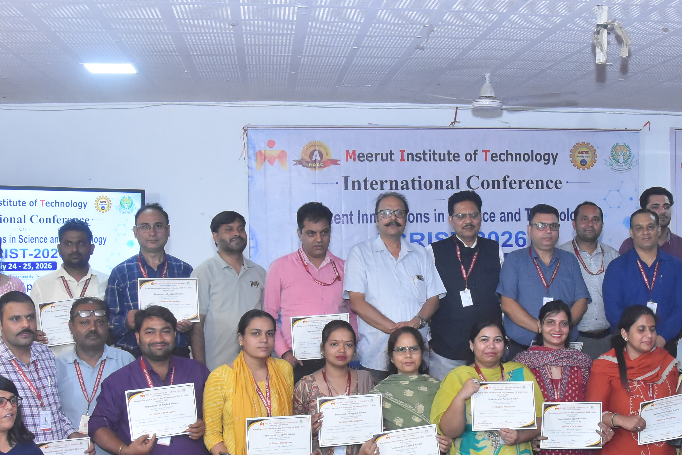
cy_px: 315
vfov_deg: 26.8
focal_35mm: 50
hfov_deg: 39.0
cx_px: 474
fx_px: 947
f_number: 6.3
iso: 2500
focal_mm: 18
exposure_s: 1/125
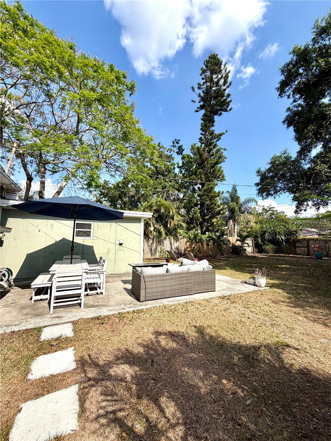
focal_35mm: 14
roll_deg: -0.6
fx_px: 178
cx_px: 166
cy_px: 220
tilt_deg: +5.5
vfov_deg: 102.1
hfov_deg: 85.7
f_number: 2.2
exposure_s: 1/770
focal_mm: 2.22
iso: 20
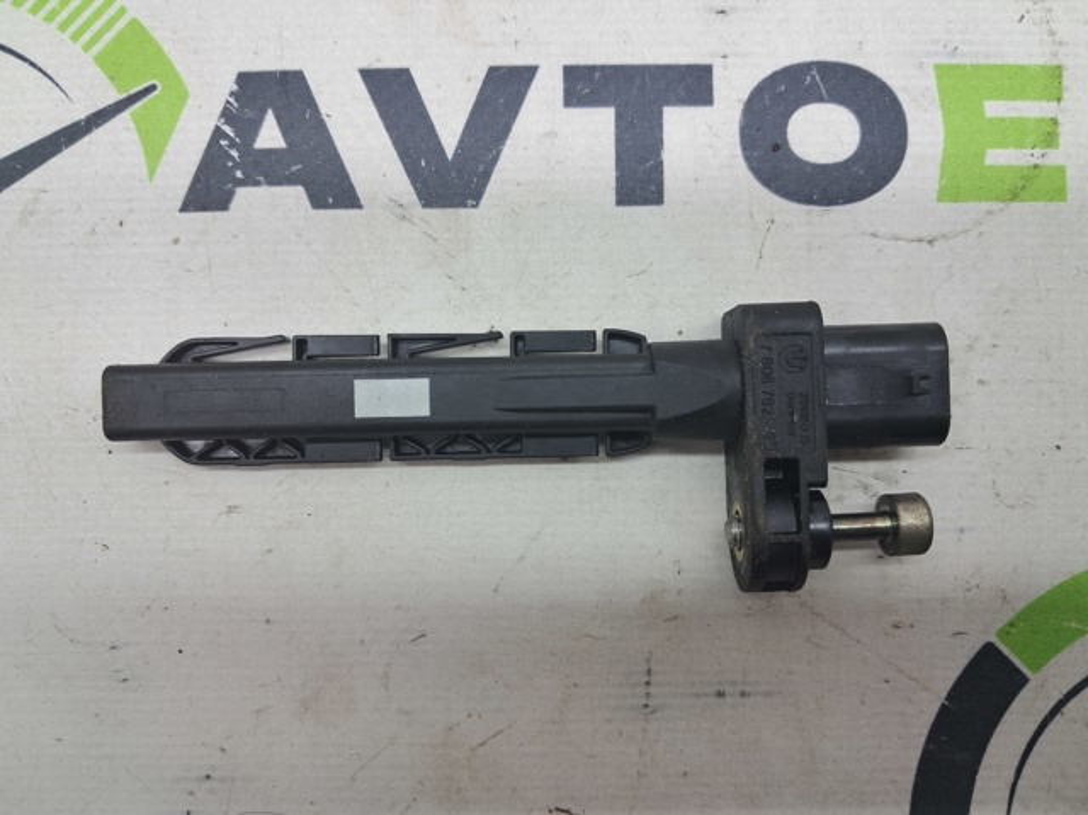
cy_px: 408
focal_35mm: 27
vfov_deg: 51.3
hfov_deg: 65.4
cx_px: 544
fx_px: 848
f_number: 1.8
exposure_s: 1/50
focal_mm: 4
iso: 50
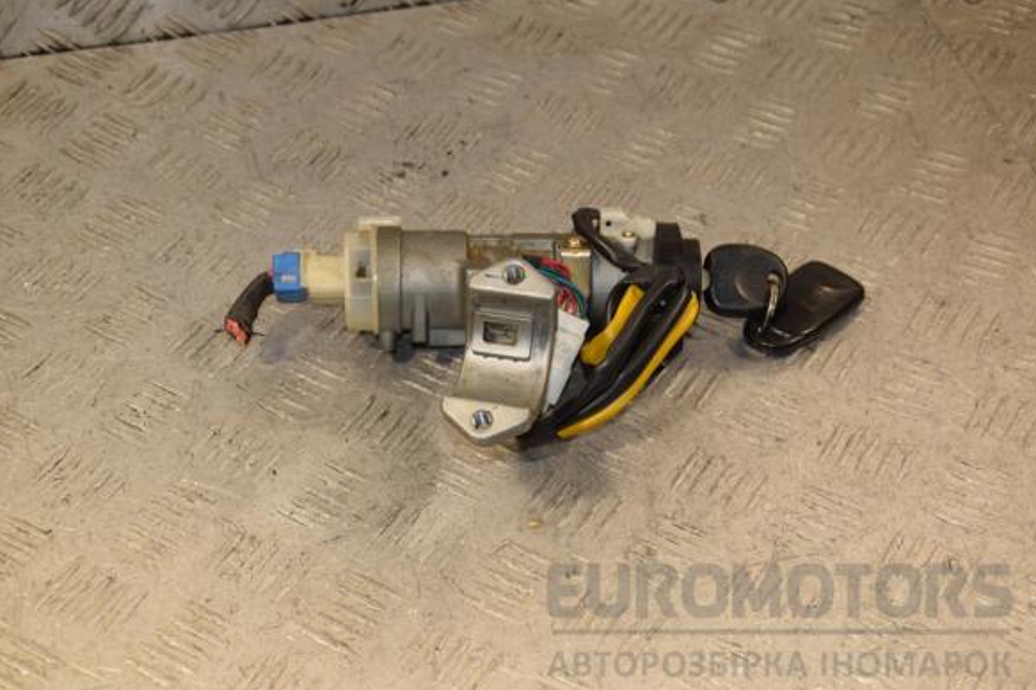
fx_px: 1999
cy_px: 354
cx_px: 514
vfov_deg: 19.6
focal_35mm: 70
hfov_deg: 29.1
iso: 800
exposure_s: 1/200
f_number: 6.3
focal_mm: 45
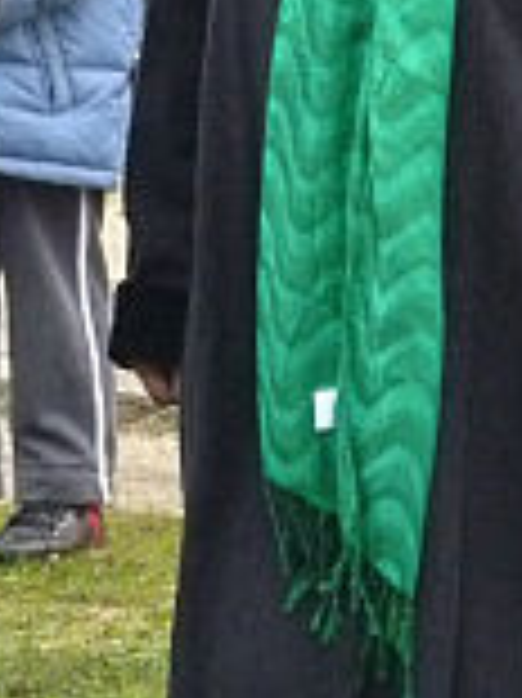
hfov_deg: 3.2
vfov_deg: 4.3
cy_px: -189
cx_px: 9
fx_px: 9322
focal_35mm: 463
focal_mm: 28.3
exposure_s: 1/640
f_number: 3.7
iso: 800
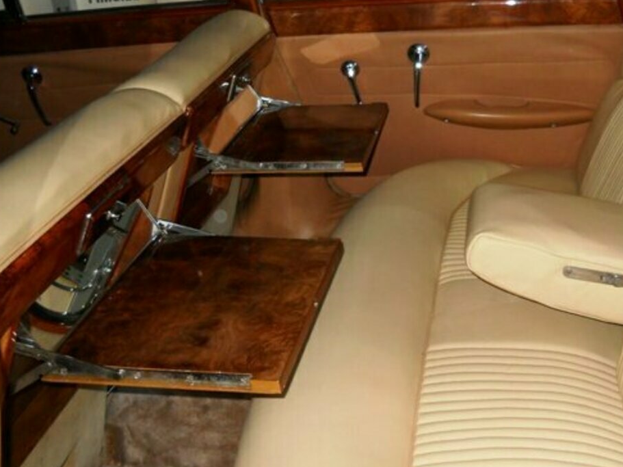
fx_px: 972
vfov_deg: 27.0
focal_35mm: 54
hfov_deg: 35.4
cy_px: 230
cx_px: 390
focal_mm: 6.72
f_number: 3.1
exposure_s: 1/30
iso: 200
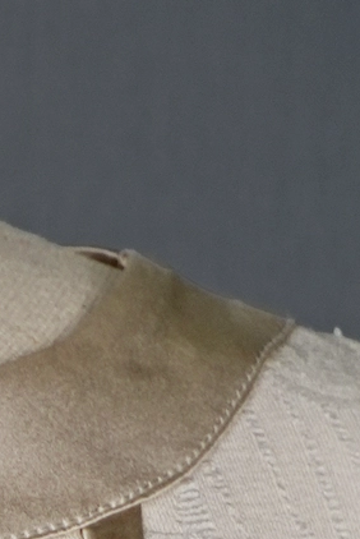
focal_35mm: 941
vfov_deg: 2.2
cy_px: 1760
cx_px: -808
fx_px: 14091
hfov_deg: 1.5
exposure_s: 1/40
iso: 200
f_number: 8
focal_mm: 92
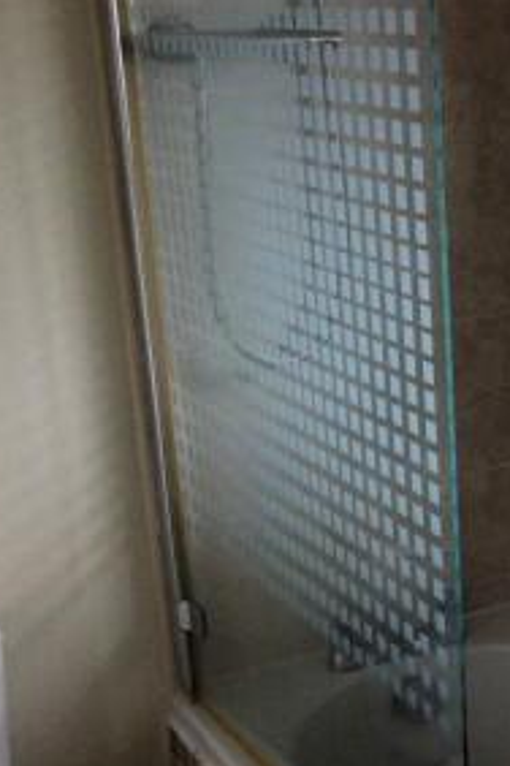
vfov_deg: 28.4
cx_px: 620
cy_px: 477
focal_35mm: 71
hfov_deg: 18.2
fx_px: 1509
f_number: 2.4
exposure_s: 1/40
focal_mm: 3.3
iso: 40
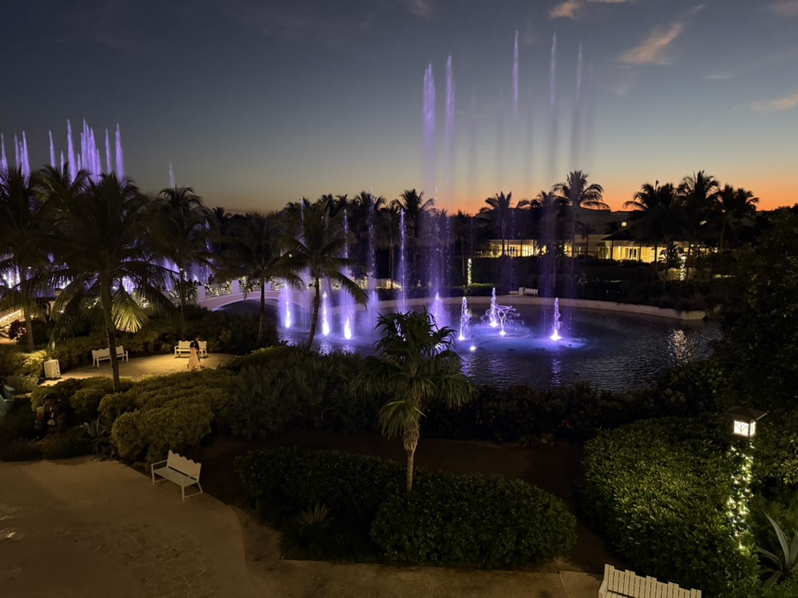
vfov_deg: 56.8
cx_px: 399
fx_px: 553
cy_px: 299
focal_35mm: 24
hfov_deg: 71.6
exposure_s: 1/30
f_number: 1.78
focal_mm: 6.76
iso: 1000
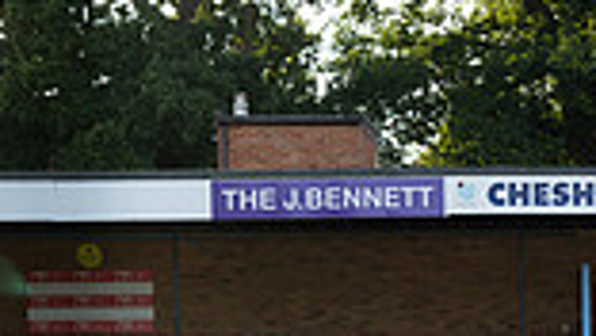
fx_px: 2815
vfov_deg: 6.7
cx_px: 621
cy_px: 601
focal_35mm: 178
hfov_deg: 11.9
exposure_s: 1/200
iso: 125
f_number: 5
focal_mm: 43
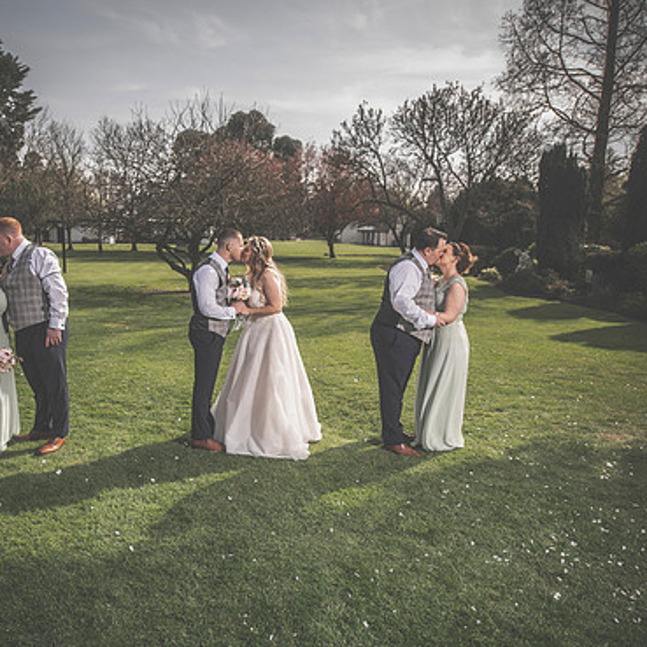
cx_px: 244
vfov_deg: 57.3
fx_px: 592
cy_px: 326
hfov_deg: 56.6
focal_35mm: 28
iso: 125
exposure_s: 1/1000
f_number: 3.5
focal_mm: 21
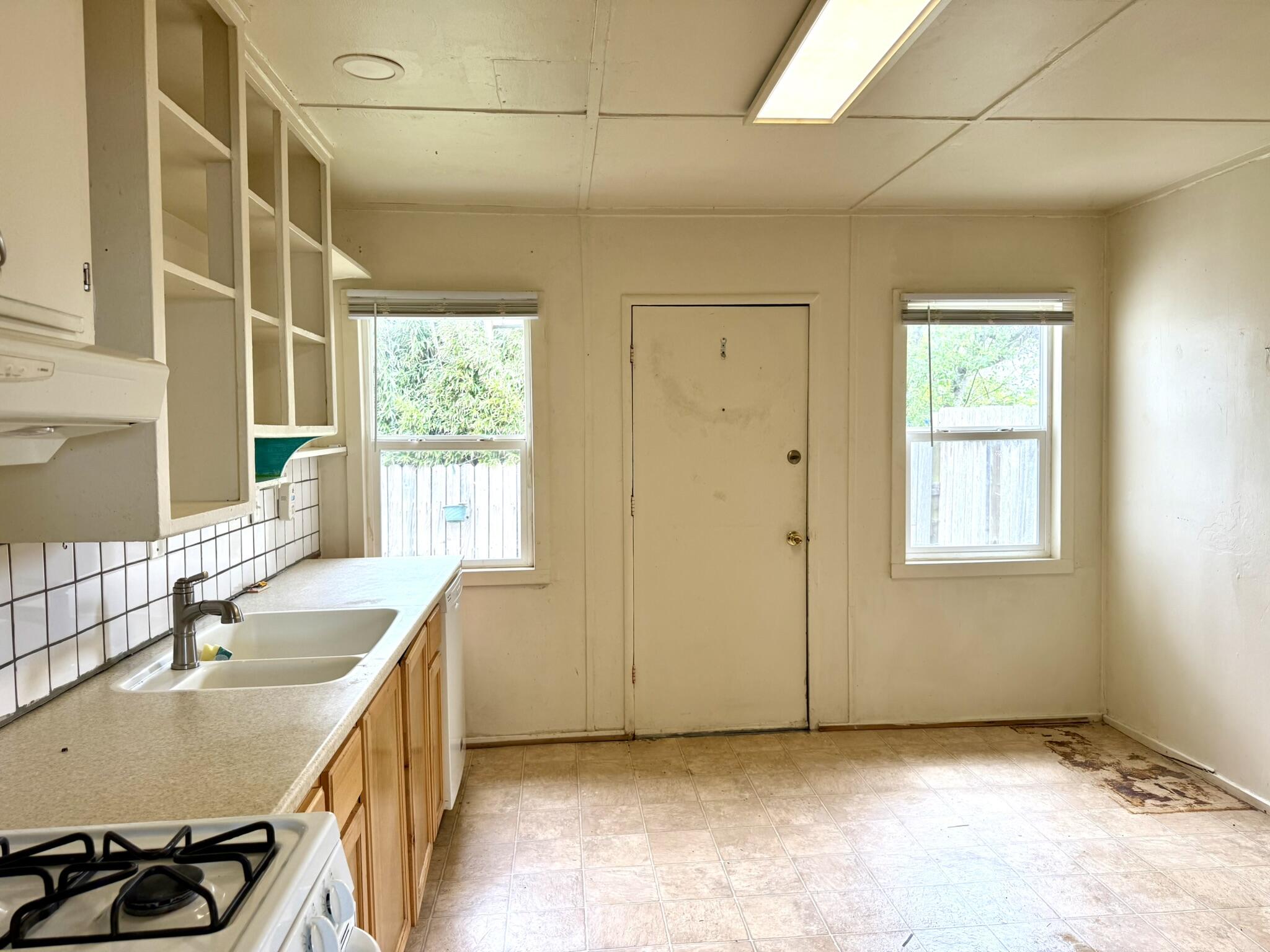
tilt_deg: -1.5
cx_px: 635
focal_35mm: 24
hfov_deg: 71.6
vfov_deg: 56.8
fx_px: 881
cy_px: 476
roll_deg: +0.9
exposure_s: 1/238
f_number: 1.78
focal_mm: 6.76
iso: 100
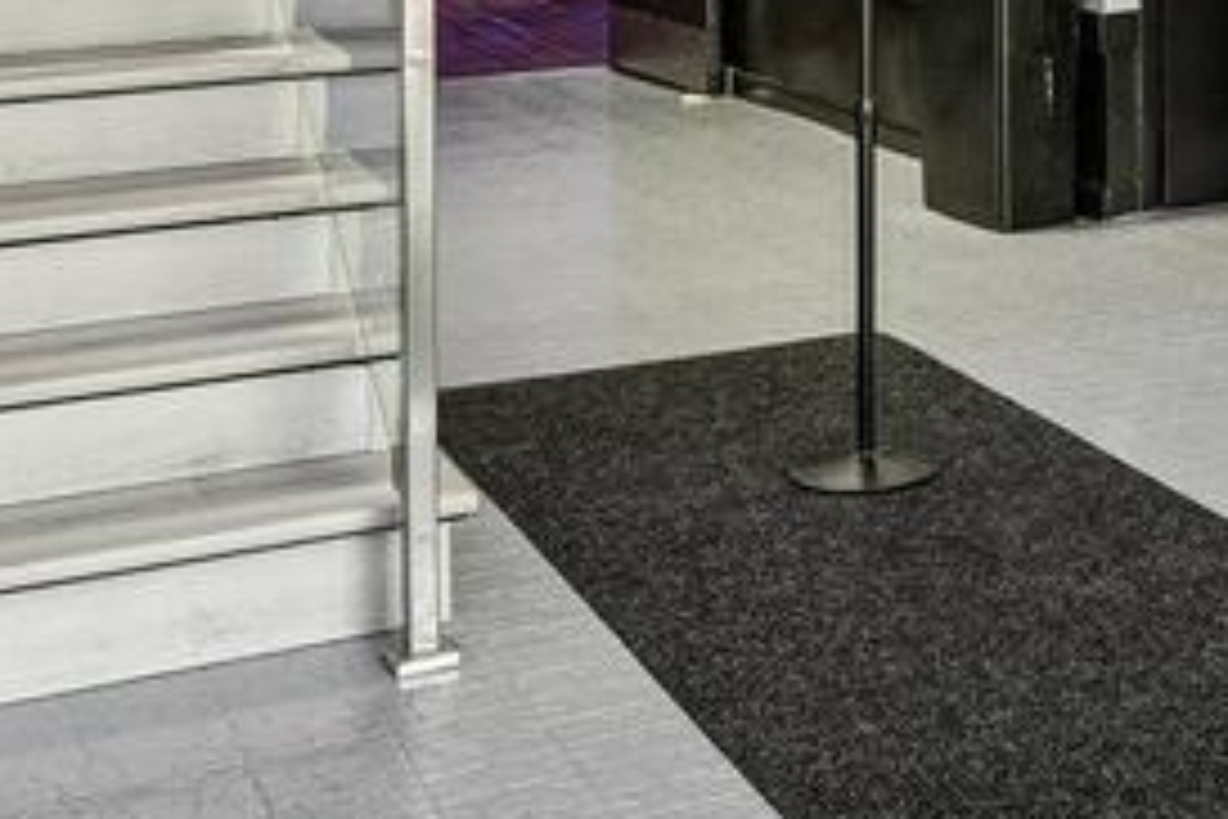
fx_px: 2638
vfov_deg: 16.3
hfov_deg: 24.4
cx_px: 1358
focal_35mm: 77
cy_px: -362
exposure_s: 1/13
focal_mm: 16.5
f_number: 8
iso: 400
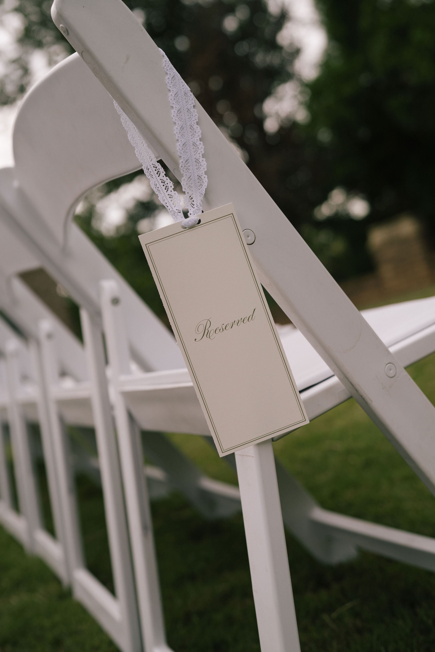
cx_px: 218
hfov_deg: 37.9
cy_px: 326
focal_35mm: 35
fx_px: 634
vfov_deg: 54.4
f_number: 2.8
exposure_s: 1/2000
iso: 250
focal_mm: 35
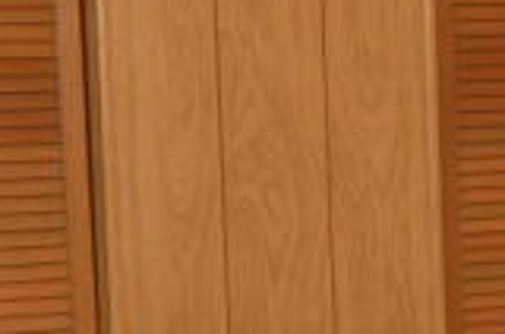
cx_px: 911
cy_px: 208
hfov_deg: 14.0
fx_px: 1820
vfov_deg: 10.5
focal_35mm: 130
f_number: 5.6
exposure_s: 1/60
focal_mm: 12
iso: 400
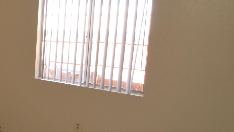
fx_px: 254
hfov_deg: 38.4
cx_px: -38
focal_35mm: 41
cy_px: 55
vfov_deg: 29.0
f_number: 4
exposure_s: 1/80
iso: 400
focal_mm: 10
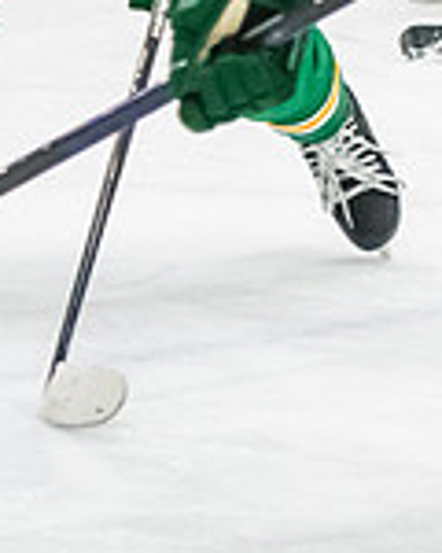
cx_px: 156
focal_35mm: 562
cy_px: -371
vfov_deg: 3.4
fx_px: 9190
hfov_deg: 2.8
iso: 3200
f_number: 2.8
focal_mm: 92
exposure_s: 1/800
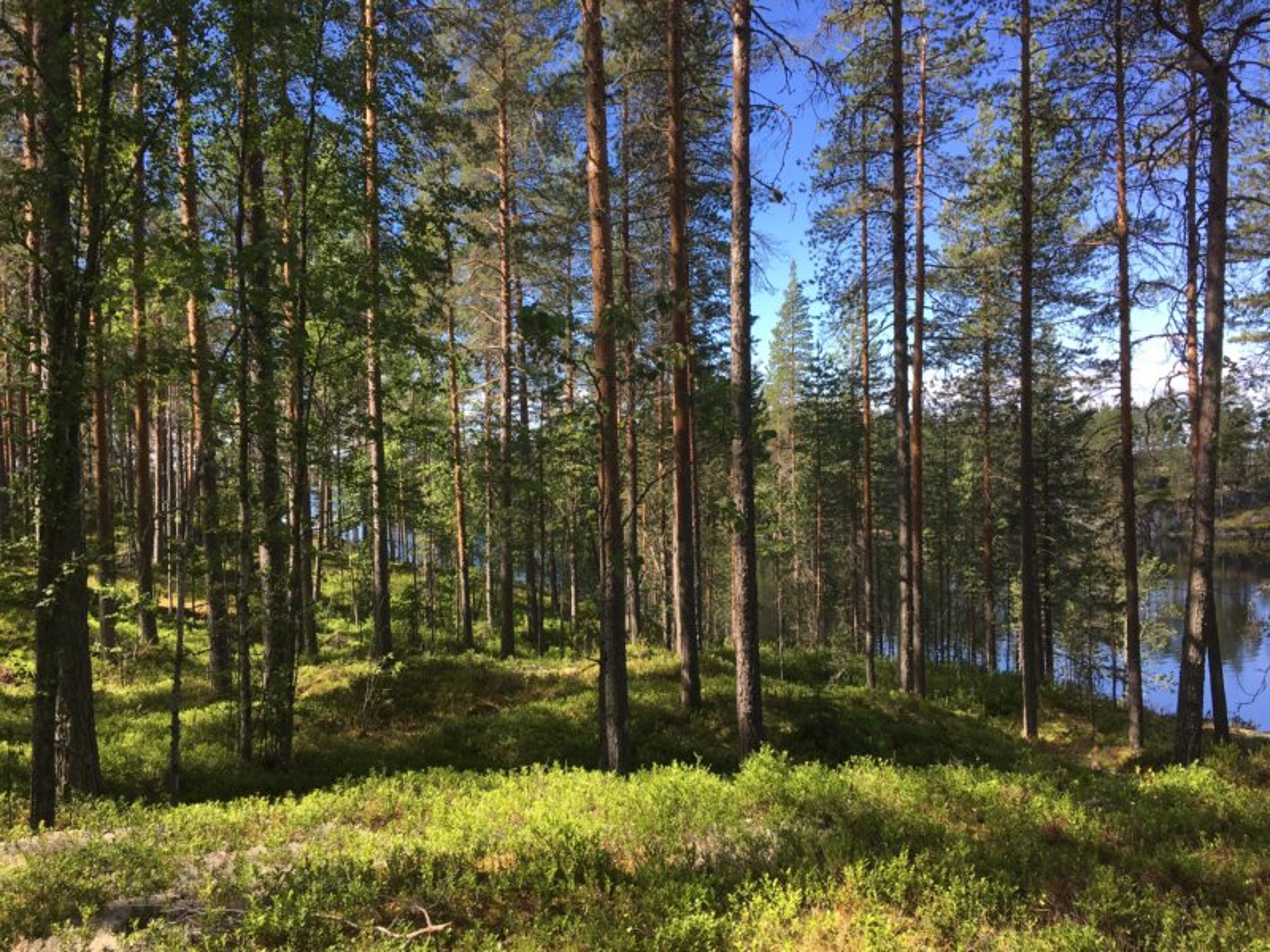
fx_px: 1064
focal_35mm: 29
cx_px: 635
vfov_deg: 48.2
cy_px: 476
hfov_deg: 61.7
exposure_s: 1/496
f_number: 2.2
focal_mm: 4.15
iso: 25
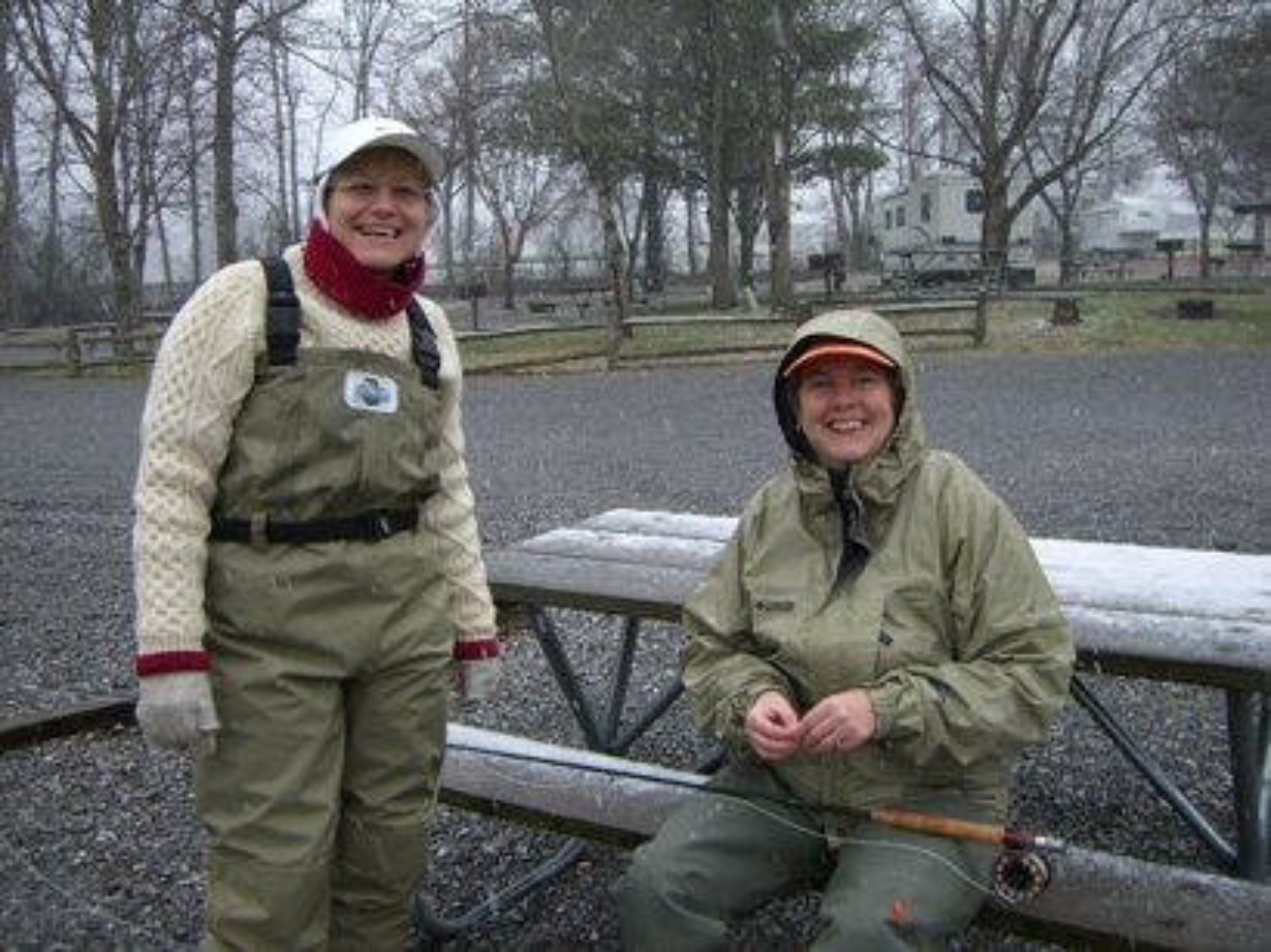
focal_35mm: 38
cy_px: 476
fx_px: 1394
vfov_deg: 37.7
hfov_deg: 49.0
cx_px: 636
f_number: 2.7
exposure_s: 1/160
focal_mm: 6.2
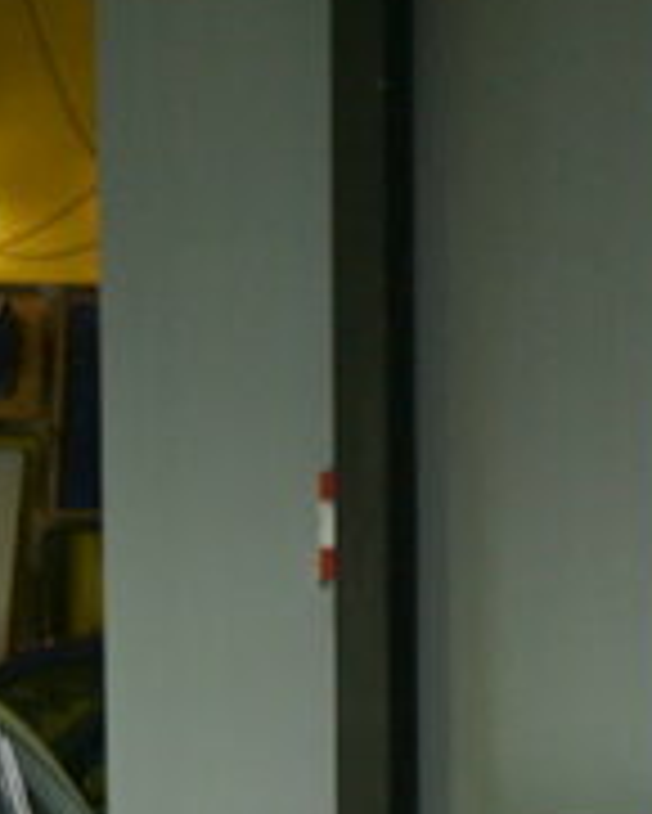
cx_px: 2608
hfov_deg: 4.7
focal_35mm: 299
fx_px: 7206
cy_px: 1695
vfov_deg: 6.3
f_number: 4.8
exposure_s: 1/30
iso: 320
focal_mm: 32
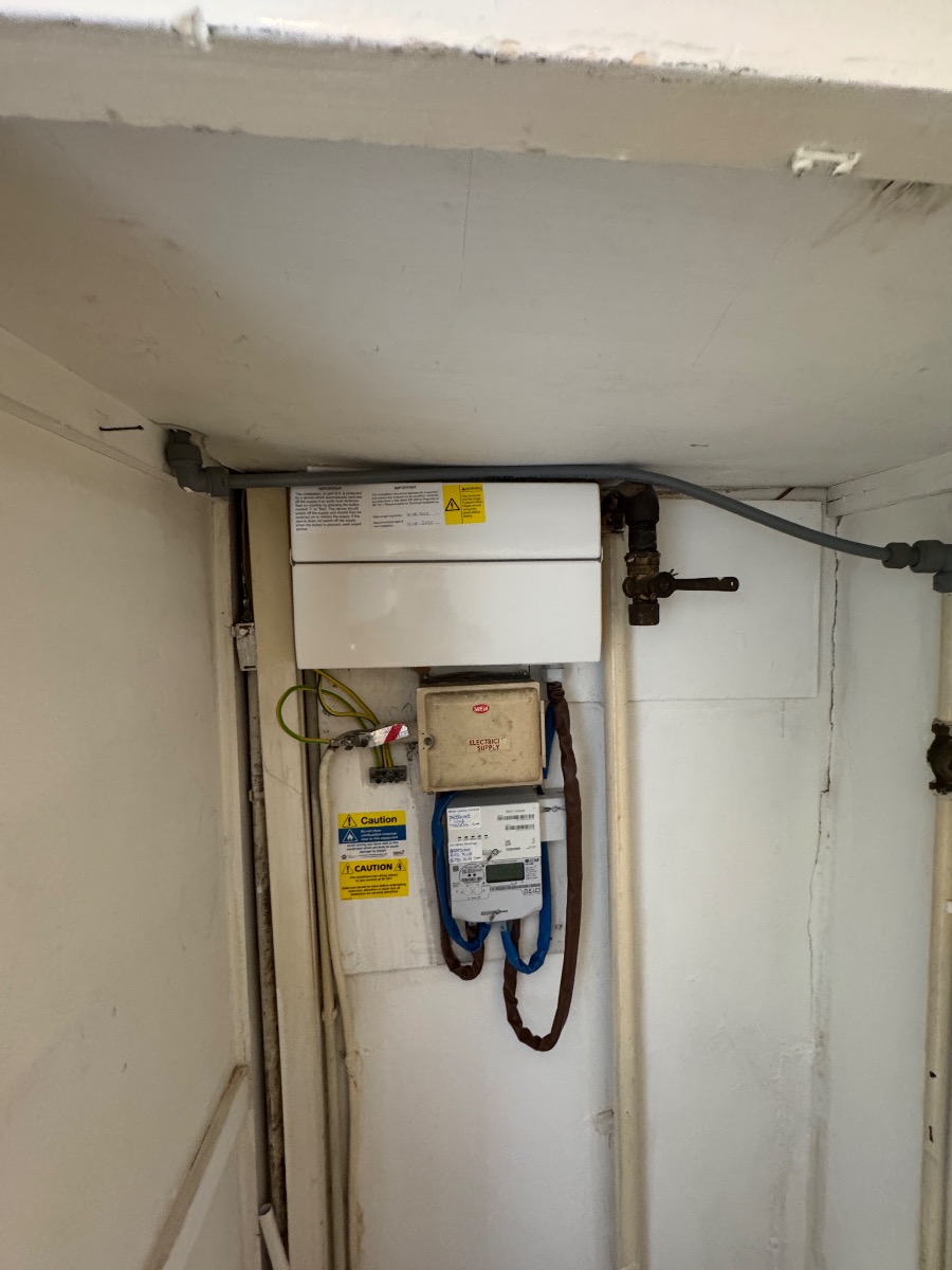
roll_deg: +0.6
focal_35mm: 14
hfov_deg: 85.7
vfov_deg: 102.1
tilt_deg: -3.3
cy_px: 635
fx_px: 513
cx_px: 476
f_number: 2.2
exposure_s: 1/50
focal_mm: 2.22
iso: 400
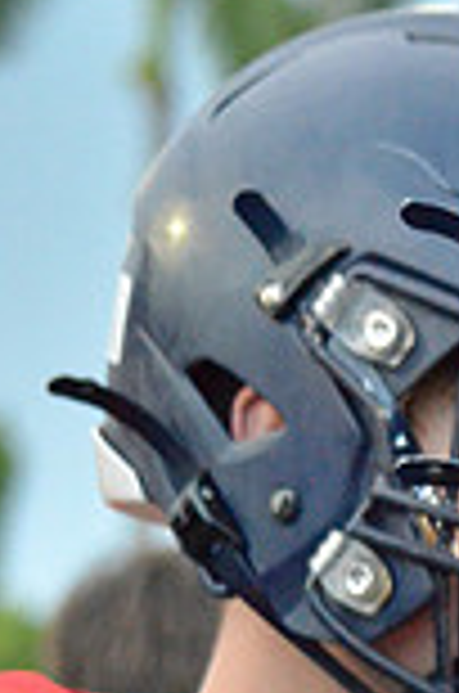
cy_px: 1242
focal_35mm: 396
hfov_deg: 3.4
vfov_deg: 5.1
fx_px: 7607
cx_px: 774
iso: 4500
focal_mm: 70
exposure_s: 1/500
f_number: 4.5
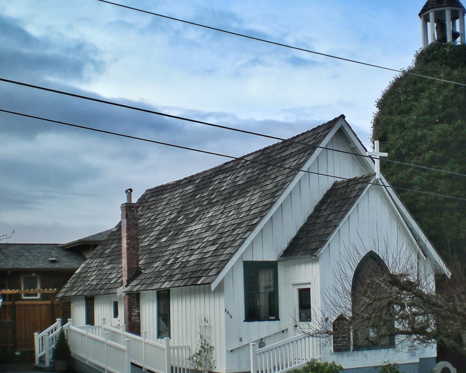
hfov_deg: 34.1
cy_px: 185
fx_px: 759
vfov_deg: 27.6
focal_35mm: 55
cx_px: 277
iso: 50
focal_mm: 6.3
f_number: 4.6
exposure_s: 1/327
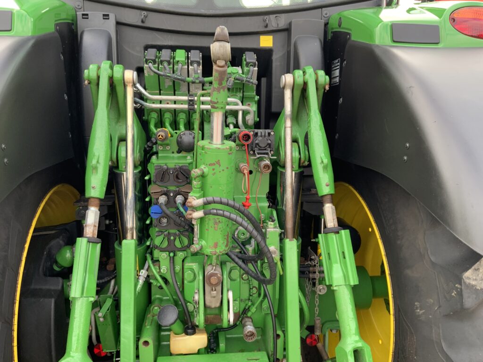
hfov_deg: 61.7
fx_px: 405
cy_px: 181
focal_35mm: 29
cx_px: 242
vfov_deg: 48.2
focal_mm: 3
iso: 25
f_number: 1.8
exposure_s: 1/122
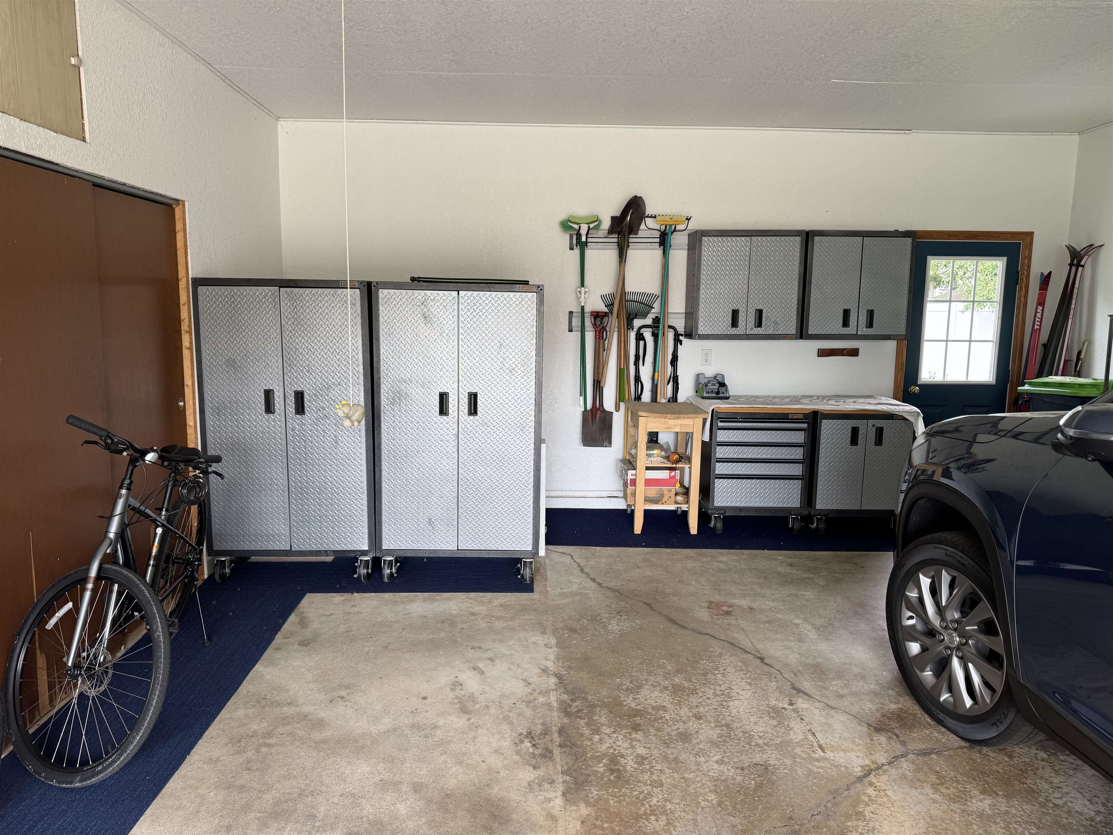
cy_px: 418
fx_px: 772
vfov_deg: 56.8
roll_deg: -0.5
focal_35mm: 24
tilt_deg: -8.1
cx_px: 556
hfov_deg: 71.6
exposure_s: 1/121
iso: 80
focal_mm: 6.76
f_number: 1.78
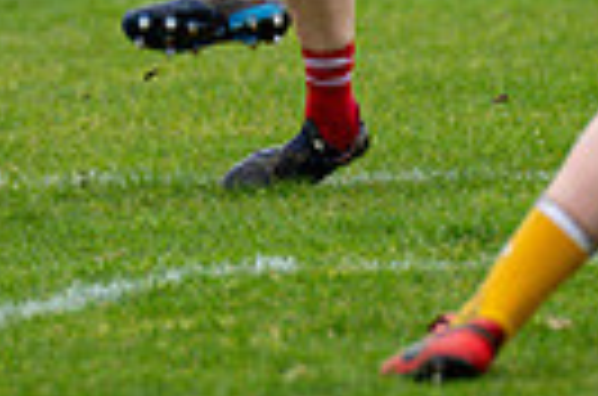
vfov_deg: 1.3
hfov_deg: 2.0
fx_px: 17400
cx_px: 207
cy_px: -304
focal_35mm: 1050
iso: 2200
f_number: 2.8
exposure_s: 1/640
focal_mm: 240
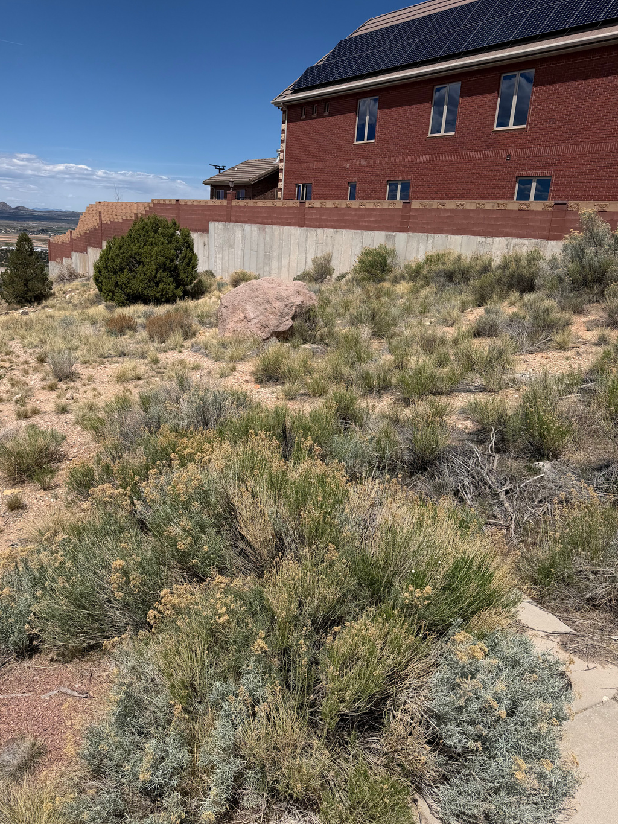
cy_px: 423
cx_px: 282
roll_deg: -4.4
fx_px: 643
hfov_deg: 51.3
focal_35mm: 27
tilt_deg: -16.4
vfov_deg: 65.3
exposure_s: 1/9091
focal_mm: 6.76
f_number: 1.78
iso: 80
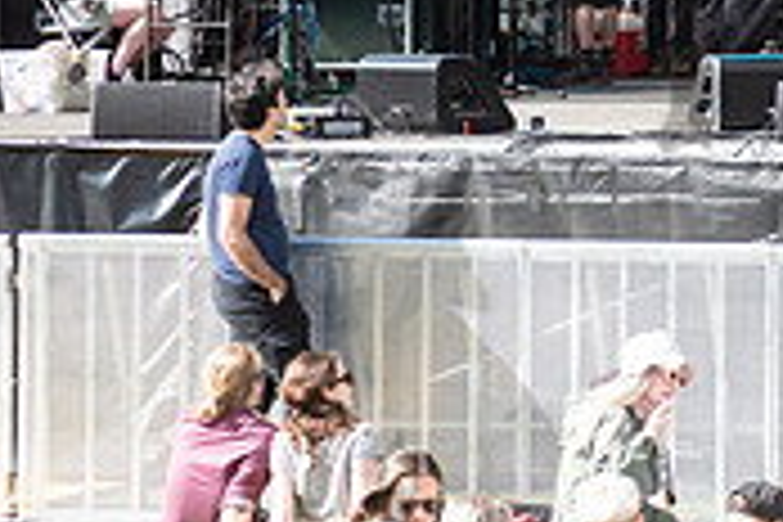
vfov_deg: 5.1
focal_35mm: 269
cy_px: -146
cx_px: 1264
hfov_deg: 7.5
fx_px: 5850
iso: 200
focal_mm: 80
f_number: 4.5
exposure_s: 1/400
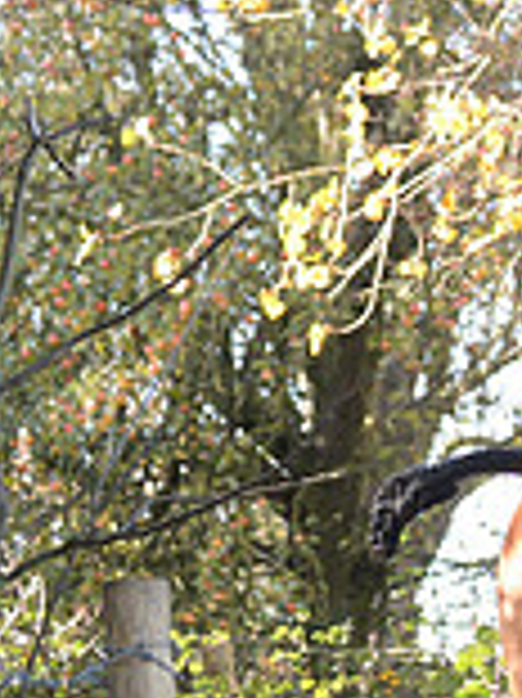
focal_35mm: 252
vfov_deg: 7.8
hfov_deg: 5.7
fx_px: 5074
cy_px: 576
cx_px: 1098
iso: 1000
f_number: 2.8
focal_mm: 70
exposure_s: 1/1000
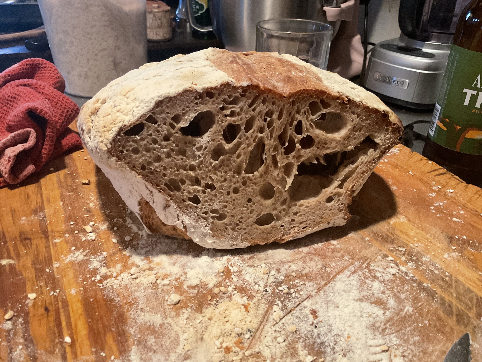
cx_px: 241
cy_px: 181
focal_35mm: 29
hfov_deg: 61.7
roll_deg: -1.6
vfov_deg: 48.2
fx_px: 404
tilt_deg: -31.7
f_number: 1.8
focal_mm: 3
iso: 250
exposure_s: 1/30
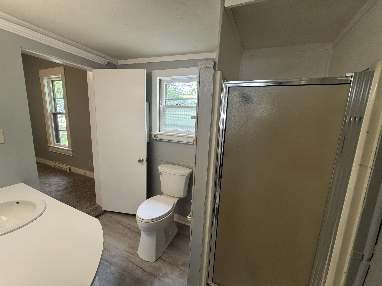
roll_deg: -2.7
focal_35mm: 14
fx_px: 154
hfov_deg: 102.1
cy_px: 143
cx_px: 191
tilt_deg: -9.0
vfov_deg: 85.7
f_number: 2.2
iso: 250
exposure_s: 1/120
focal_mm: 2.22
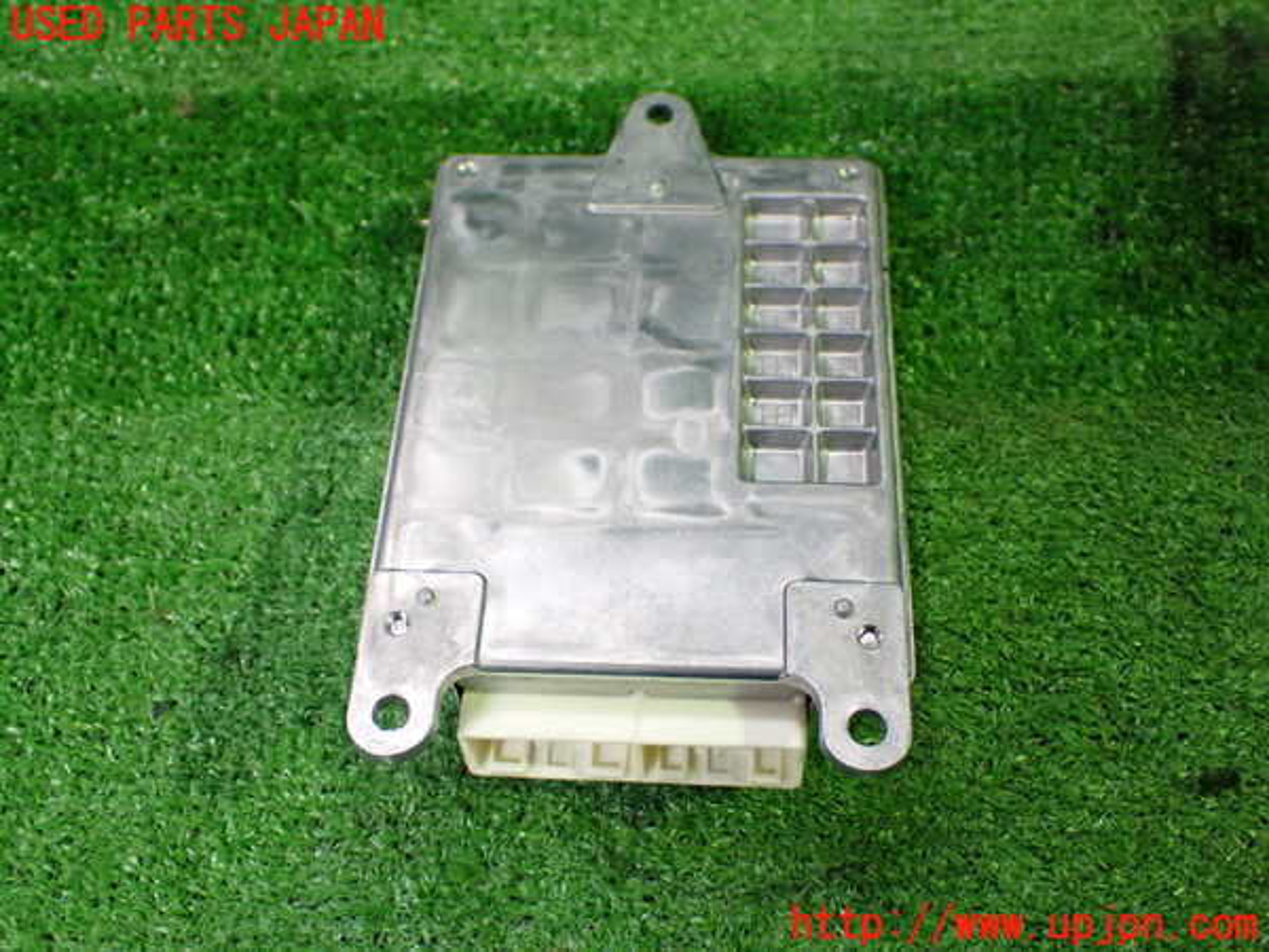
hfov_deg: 49.0
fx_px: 1393
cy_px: 476
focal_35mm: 38
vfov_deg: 37.7
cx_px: 634
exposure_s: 1/80
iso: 800
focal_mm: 6.83
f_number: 2.7
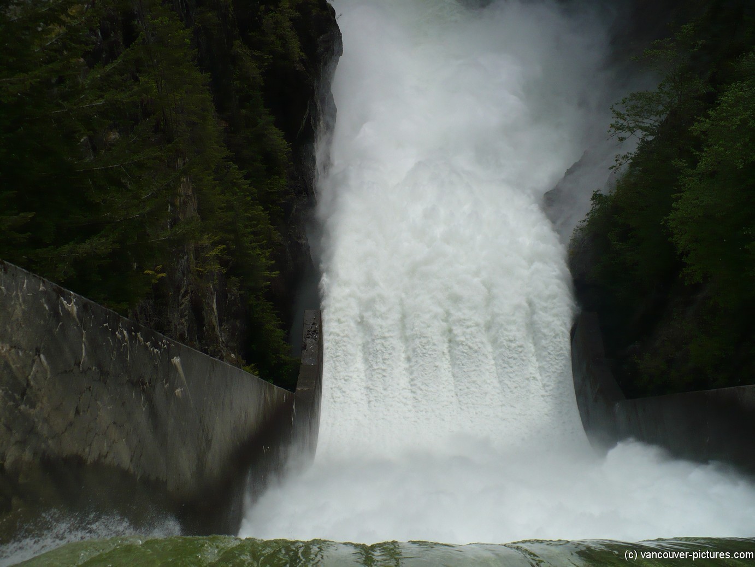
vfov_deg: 38.7
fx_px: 807
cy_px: 284
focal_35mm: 37
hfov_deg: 50.1
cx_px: 378
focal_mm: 6.1
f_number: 8
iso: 100
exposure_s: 1/320
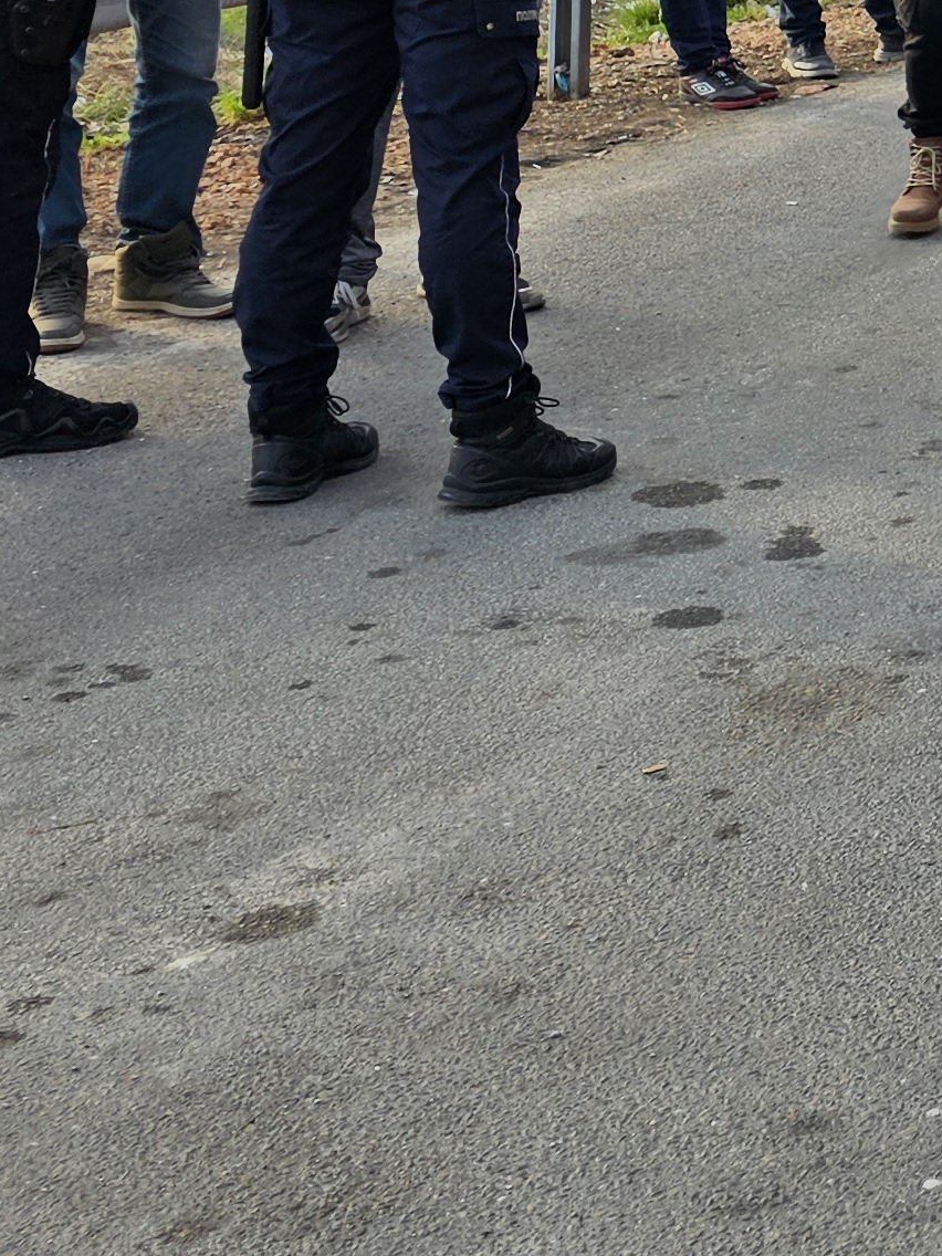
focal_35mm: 81
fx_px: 2939
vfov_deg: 22.6
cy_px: -163
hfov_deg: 14.7
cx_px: 1938
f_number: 1.7
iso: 12
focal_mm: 6.3
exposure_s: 1/180
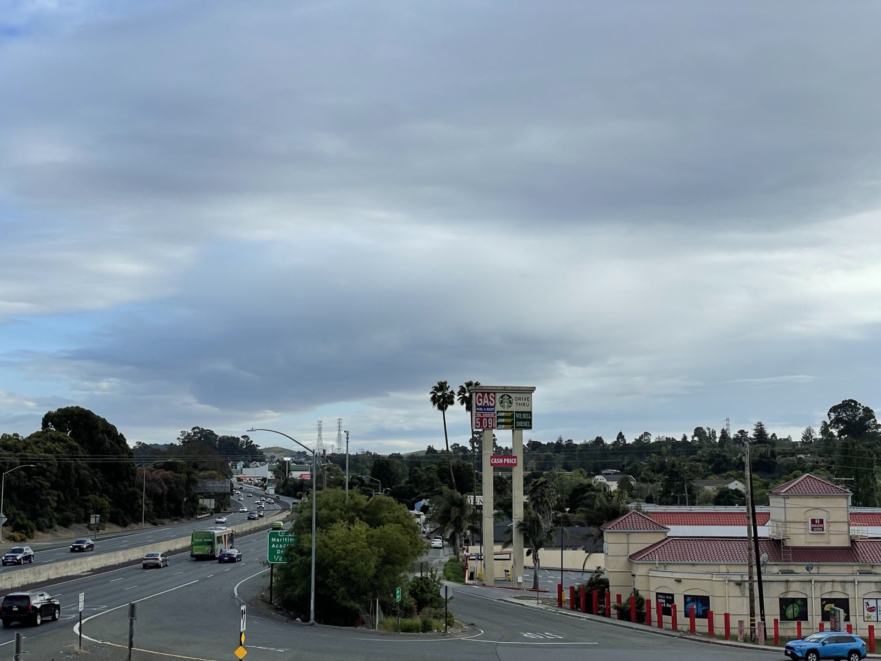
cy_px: 330
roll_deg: +1.0
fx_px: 1323
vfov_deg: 28.0
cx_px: 440
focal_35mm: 52
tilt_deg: +6.7
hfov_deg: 36.8
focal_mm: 6
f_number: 2
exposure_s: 1/1845
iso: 25
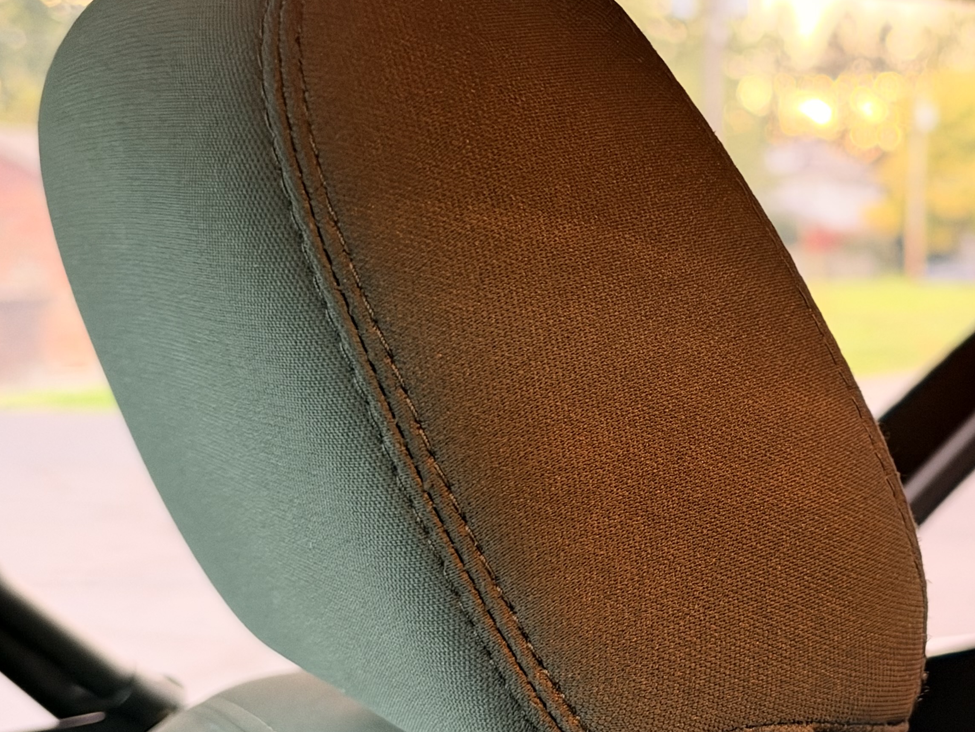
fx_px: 1690
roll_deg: +1.0
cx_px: 897
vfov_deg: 24.4
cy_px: 357
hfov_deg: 30.6
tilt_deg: -2.0
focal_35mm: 60
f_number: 1.48
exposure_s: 1/43
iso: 500
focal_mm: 6.93
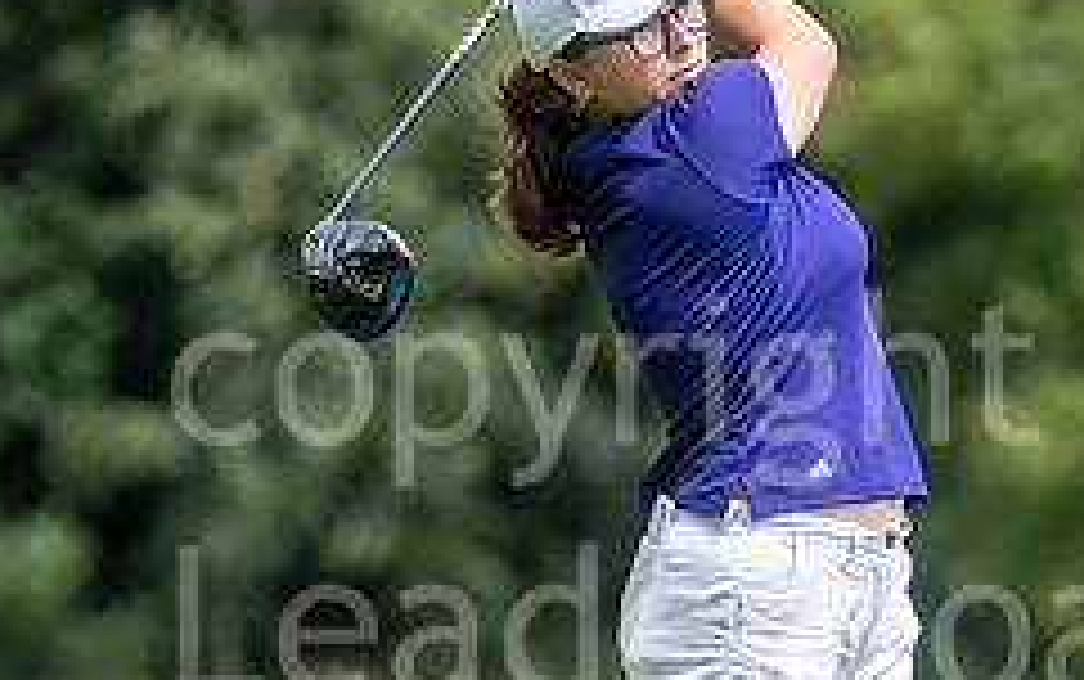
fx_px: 21729
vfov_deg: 1.8
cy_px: 664
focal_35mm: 735
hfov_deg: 2.9
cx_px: 760
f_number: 5.6
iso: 200
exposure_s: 1/800
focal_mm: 300
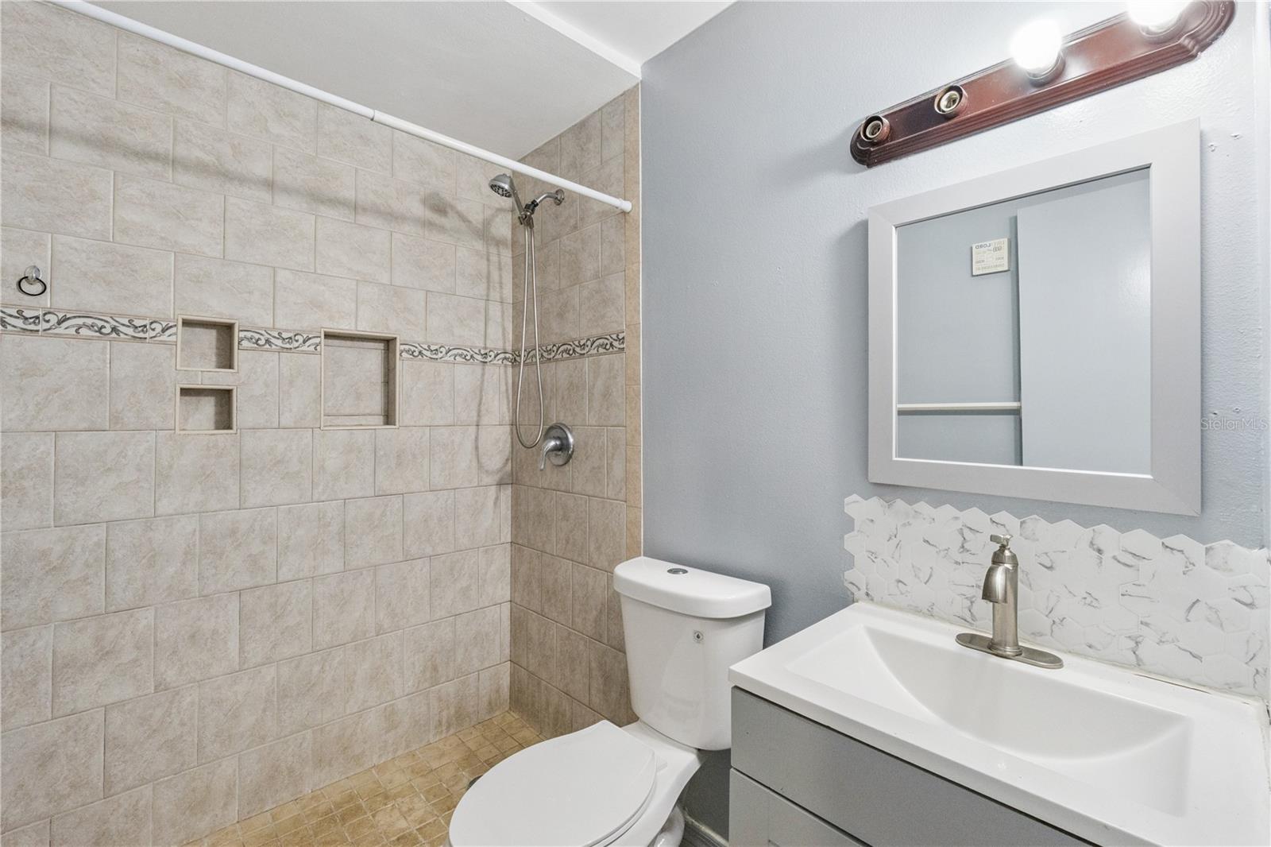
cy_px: 424
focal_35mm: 15
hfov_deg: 100.4
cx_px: 636
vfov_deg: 77.3
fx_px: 529
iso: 1600
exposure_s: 1/45
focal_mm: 10
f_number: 11
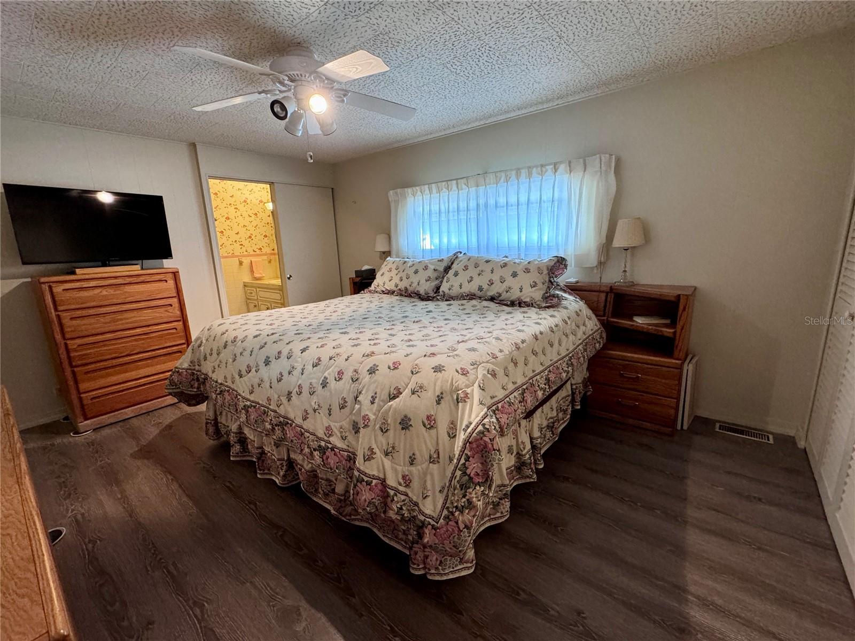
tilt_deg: -12.0
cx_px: 428
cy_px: 320
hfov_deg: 102.1
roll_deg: -0.5
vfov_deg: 85.6
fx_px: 346
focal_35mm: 14
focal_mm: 2.22
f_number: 2.2
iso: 320
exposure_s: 1/60
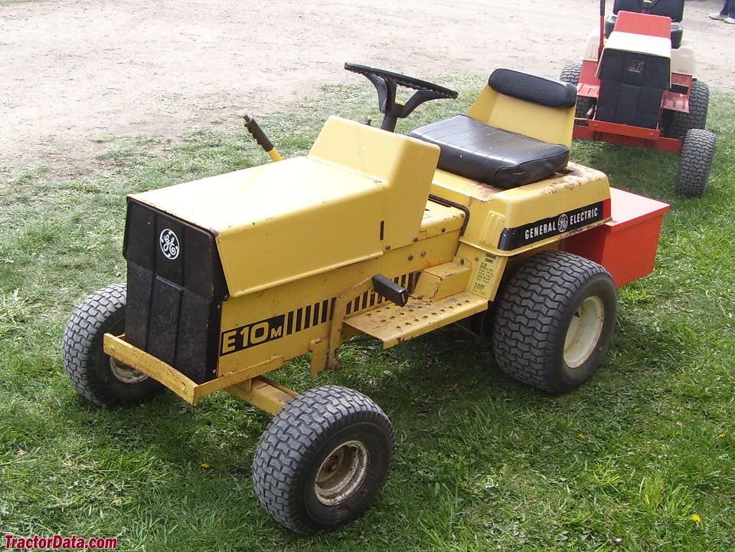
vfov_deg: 41.8
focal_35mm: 34
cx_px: 368
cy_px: 276
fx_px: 722
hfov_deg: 54.0
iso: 80
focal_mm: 5.6
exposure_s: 1/250
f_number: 4.8
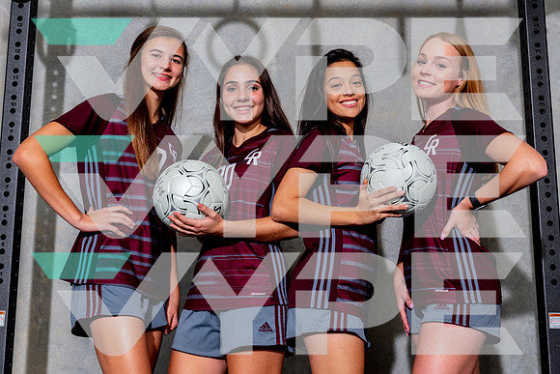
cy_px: 187
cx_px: 280
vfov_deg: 29.3
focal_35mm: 46
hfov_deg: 42.7
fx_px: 716
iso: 160
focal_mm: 46
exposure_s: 1/160
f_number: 5
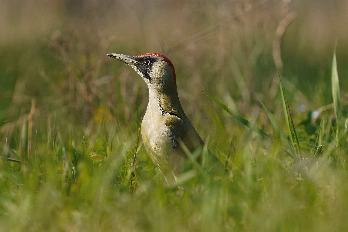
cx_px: 174
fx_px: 2706
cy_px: 116
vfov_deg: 4.9
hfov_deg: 7.4
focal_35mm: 280
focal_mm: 280
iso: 1000
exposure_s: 1/3200
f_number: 5
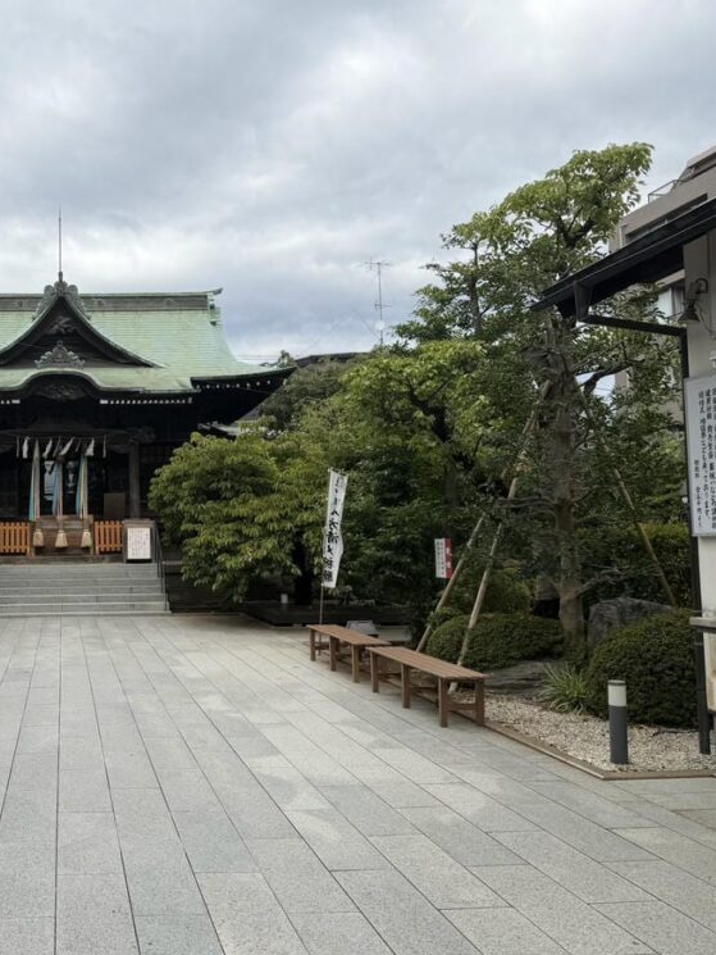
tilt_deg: +2.2
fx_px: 910
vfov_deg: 55.3
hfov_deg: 40.0
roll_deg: +1.2
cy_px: 486
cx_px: 83
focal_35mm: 33
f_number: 1.78
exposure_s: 1/3953
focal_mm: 6.76
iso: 80
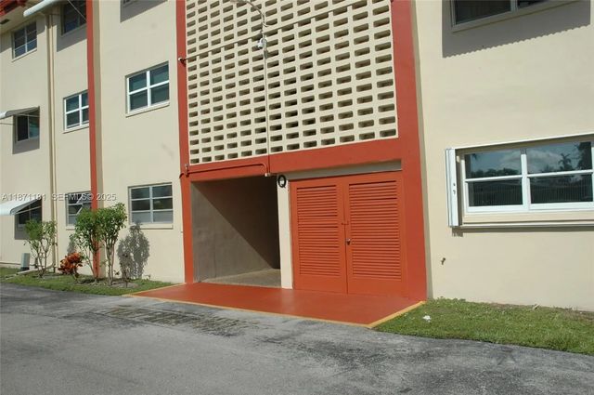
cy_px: 198
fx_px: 544
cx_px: 297
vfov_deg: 39.9
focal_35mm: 33
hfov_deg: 57.3
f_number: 13
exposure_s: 1/640
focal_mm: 22
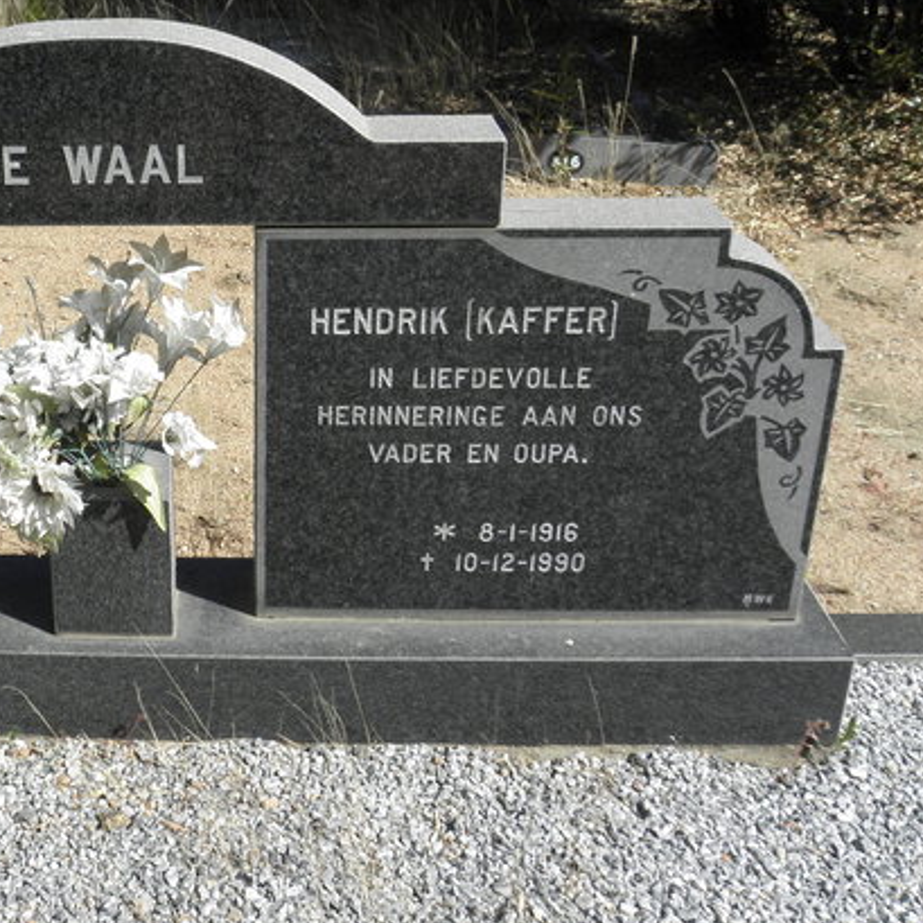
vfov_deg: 37.1
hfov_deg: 35.1
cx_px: 72
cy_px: 298
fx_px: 1358
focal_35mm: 45
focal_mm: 4.6
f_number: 5.6
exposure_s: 1/250
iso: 64
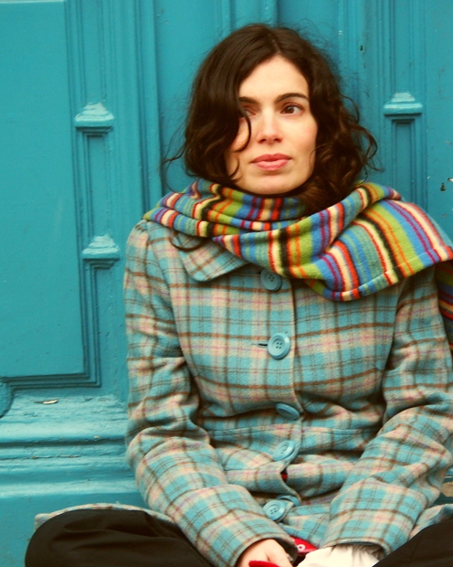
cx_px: 185
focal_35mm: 184
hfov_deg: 8.4
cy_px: 316
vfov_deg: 10.5
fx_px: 3084
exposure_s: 1/30
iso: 125
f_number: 3.2
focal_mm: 37.01
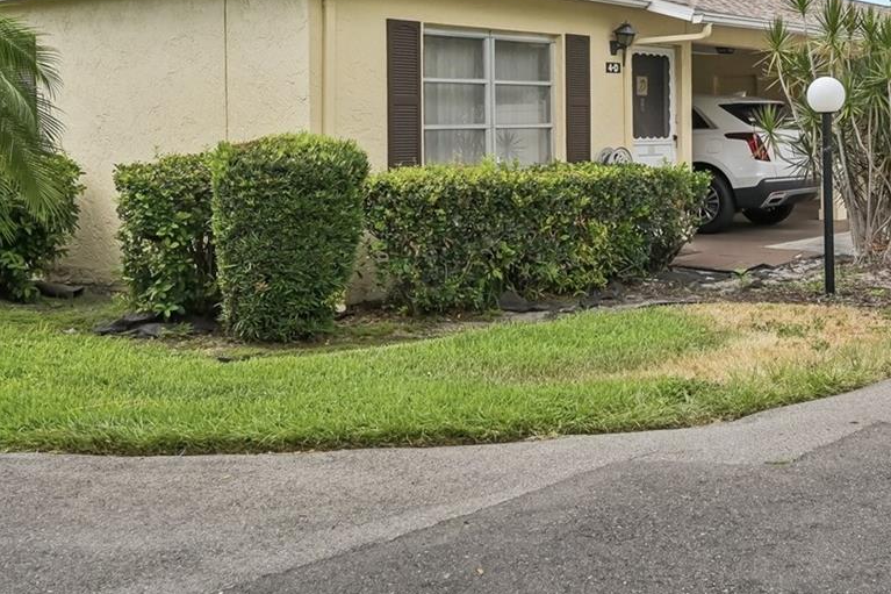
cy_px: 139
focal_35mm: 48
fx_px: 1188
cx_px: 556
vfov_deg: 27.6
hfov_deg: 40.8
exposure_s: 1/400
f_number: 8
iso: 400
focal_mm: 23
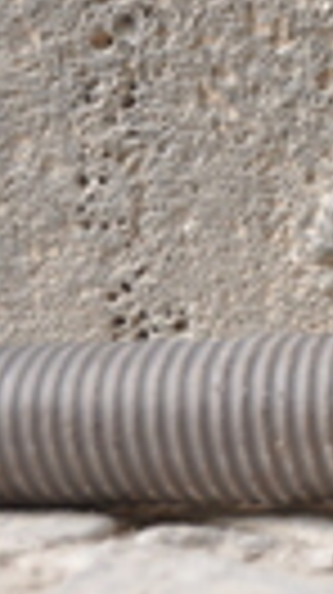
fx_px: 1983
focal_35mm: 126
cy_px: -40
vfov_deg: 16.6
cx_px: 734
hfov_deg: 8.9
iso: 200
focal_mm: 24
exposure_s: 1/100
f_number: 5
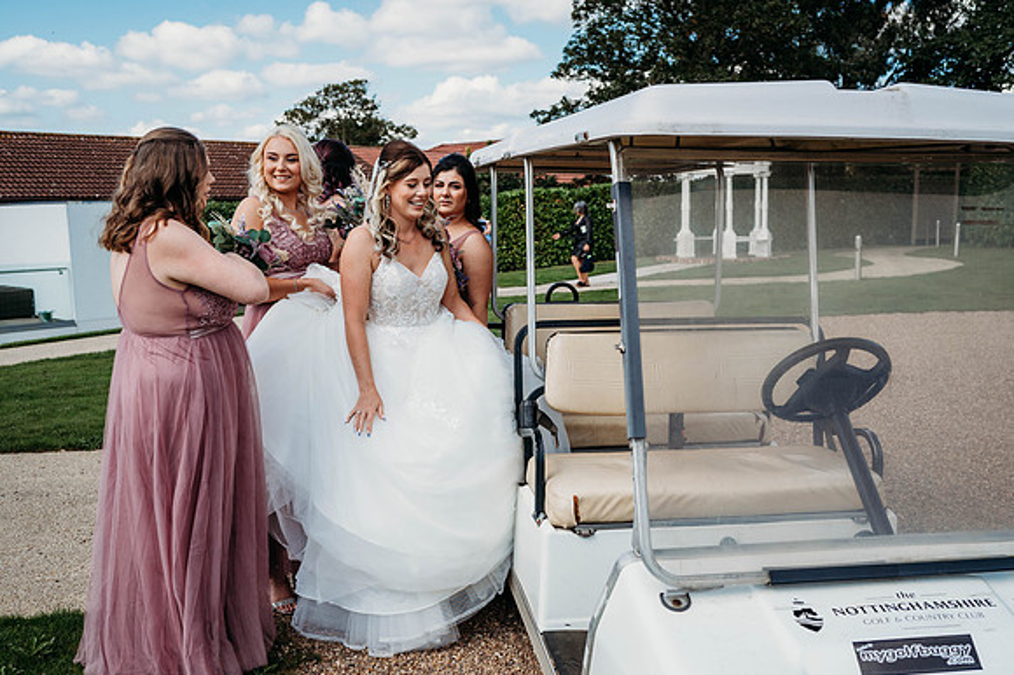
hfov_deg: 54.5
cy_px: 338
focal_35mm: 35
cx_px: 507
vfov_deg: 37.8
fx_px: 985
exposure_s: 1/2500
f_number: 4.5
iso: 400
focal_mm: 35
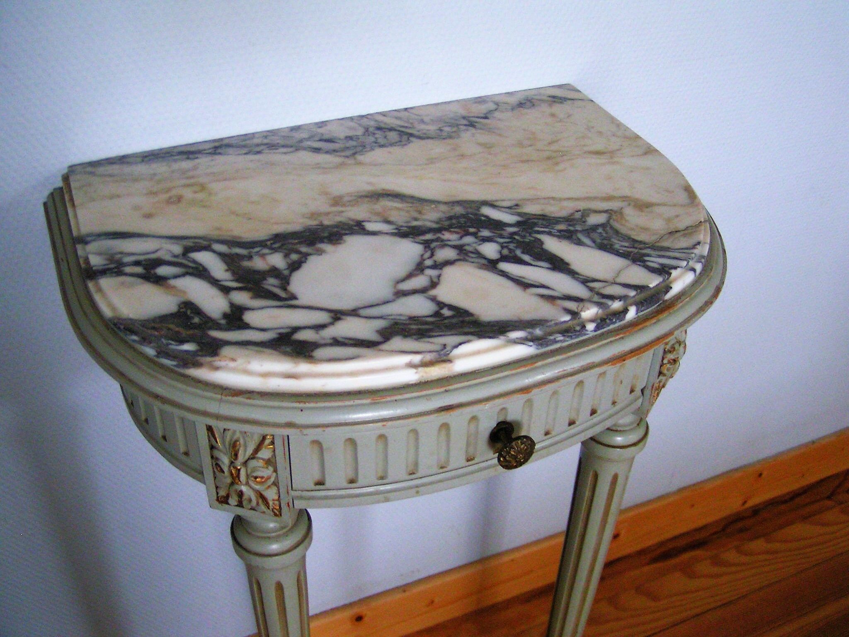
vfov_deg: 37.7
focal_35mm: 38
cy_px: 318
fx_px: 932
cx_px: 424
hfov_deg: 49.0
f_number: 2.8
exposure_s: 1/40
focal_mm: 5.8
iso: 200
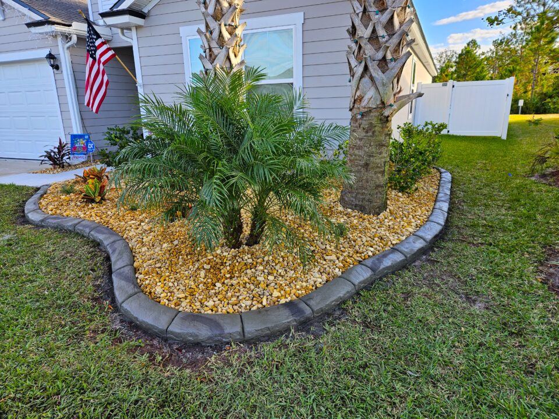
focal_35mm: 23
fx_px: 371
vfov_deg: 58.9
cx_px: 280
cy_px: 210
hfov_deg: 73.9
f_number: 1.8
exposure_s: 1/206
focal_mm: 5.4
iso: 25
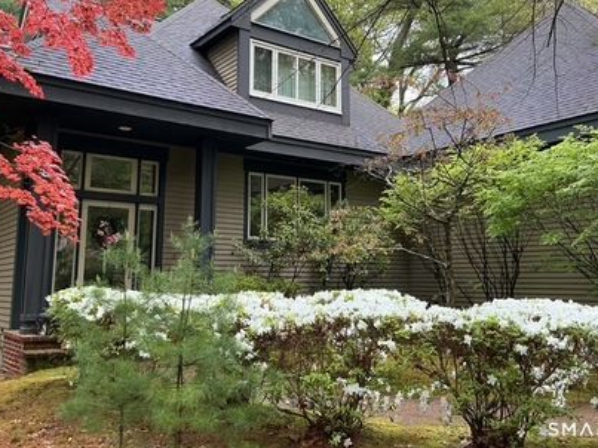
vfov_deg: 39.5
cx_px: 306
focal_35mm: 36
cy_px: 182
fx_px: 622
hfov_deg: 51.4
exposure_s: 1/120
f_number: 1.8
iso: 32
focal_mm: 3
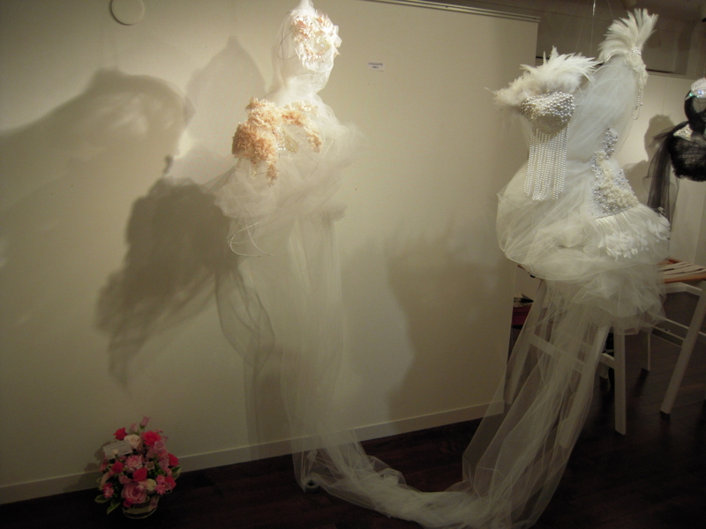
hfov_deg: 63.4
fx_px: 571
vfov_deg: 49.7
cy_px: 264
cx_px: 353
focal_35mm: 28
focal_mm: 5
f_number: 2.7
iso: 200
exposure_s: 1/40
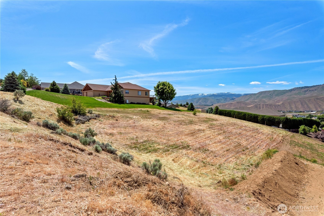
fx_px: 171
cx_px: 162
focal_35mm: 19
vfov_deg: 64.6
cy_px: 108
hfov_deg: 86.9
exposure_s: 1/2000
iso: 100
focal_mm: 19
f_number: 8
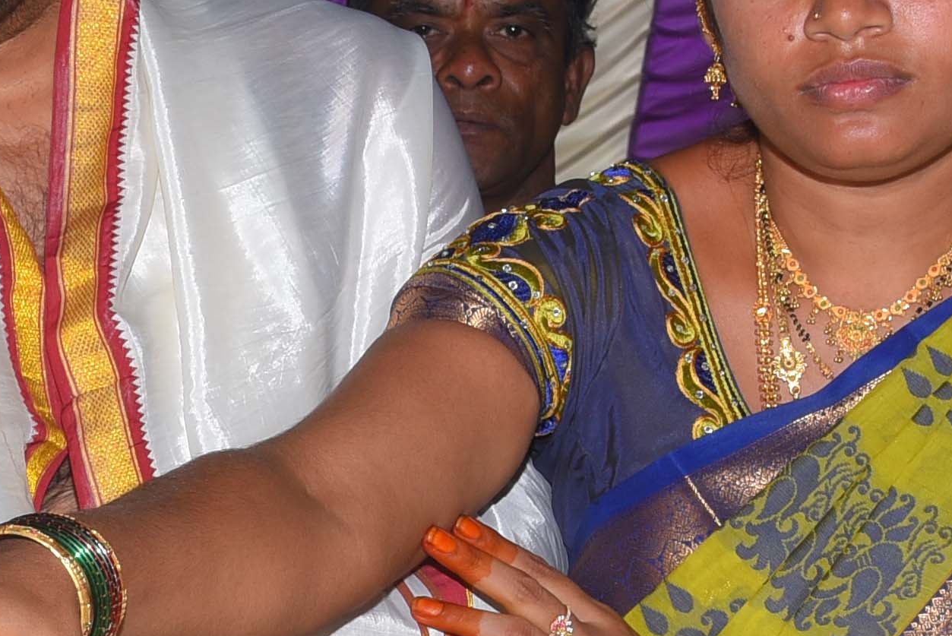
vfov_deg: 9.4
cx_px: -157
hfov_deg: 13.9
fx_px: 3810
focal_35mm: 144
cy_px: 758
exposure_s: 1/125
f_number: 10
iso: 250
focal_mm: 30
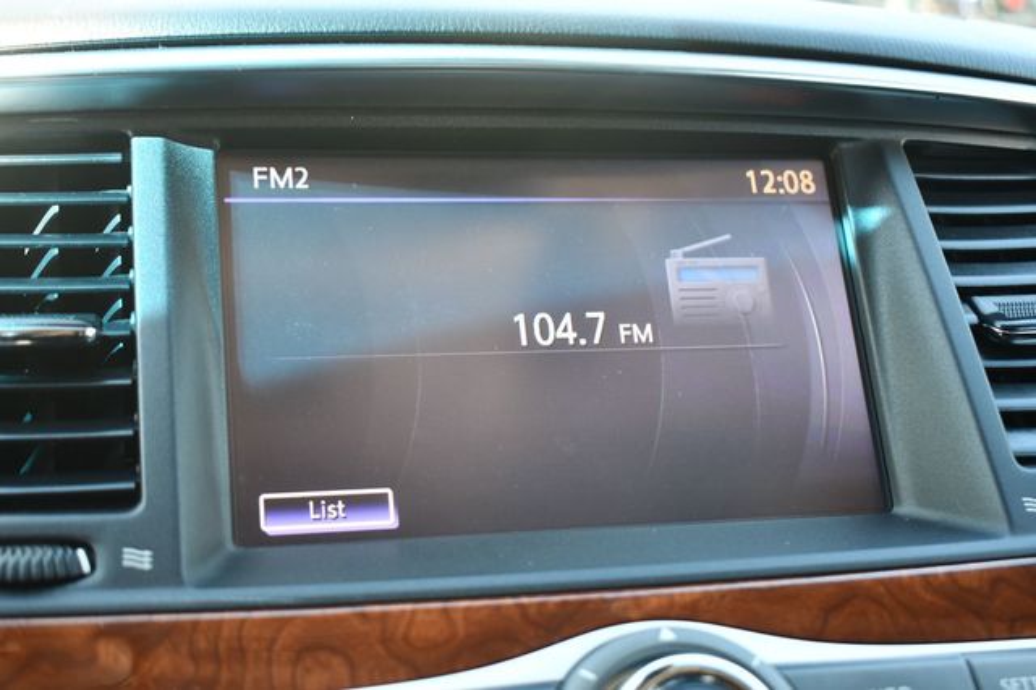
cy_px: 345
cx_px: 518
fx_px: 1467
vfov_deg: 26.5
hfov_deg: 38.9
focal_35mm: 51
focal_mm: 34
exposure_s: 1/125
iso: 1000
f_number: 4.5
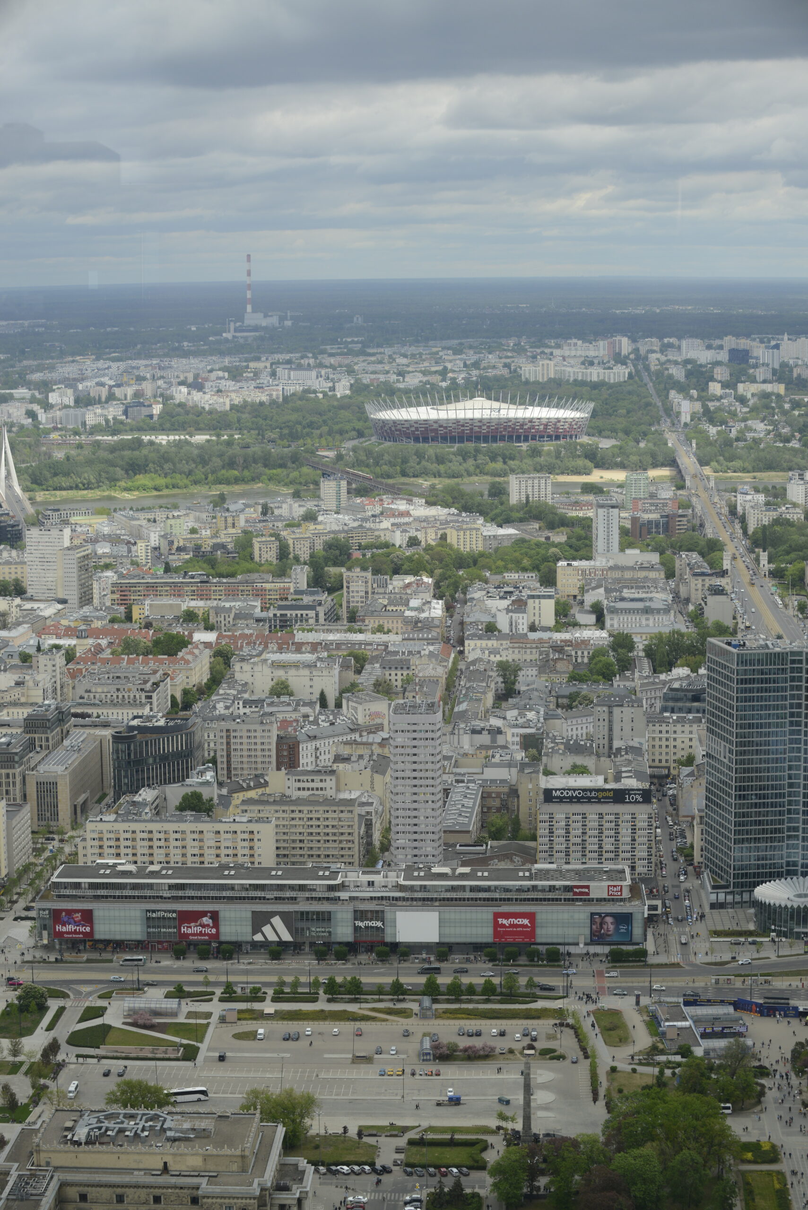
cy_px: 605
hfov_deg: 19.5
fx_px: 2354
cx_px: 404
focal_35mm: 70
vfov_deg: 28.8
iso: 320
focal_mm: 70
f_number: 4
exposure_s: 1/1600
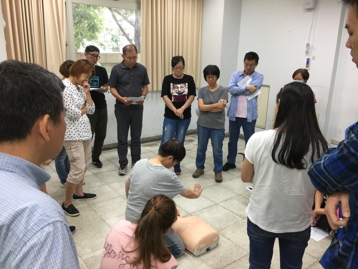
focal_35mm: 29
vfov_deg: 48.2
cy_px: 134
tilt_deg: -14.5
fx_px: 300
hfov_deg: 61.7
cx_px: 179
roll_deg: -2.4
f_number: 2.2
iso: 32
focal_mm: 4.15
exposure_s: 1/15
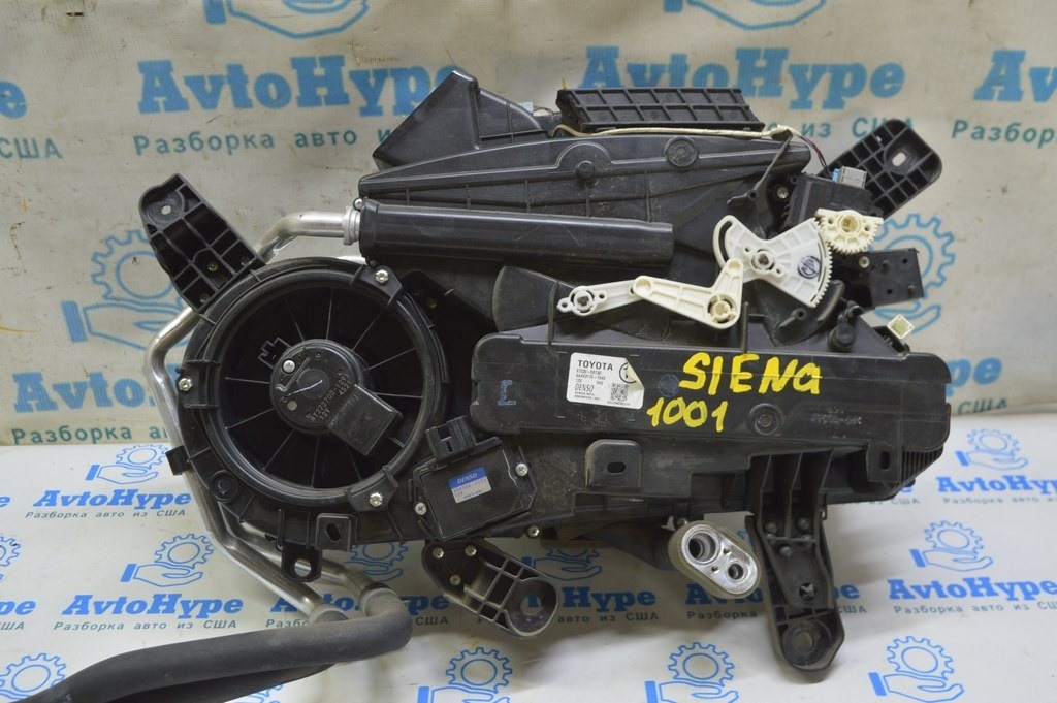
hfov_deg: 53.2
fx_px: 1056
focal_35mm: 36
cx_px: 528
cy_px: 352
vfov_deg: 36.8
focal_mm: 24
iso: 400
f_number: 5.6
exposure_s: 1/20
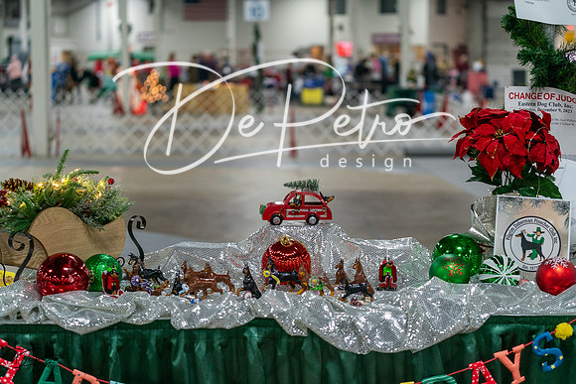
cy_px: 192
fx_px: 1120
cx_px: 288
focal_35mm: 70
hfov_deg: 28.8
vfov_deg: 19.5
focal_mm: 70
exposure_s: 1/160
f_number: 2.8
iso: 1600
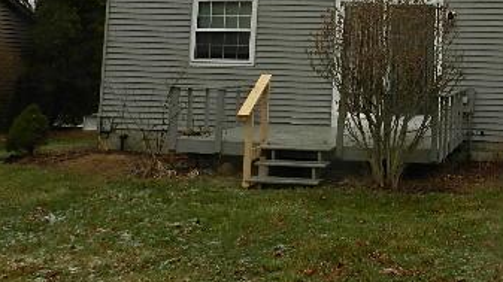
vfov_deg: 19.9
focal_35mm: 58
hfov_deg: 33.7
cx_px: 475
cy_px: -16
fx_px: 773
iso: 160
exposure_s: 1/320
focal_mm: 5
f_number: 3.6
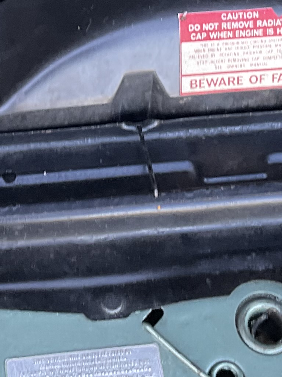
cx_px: 77
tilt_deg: -46.1
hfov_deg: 13.0
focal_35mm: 114
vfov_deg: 16.7
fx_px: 1239
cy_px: -44
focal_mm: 3
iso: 50
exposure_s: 1/60
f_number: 1.8
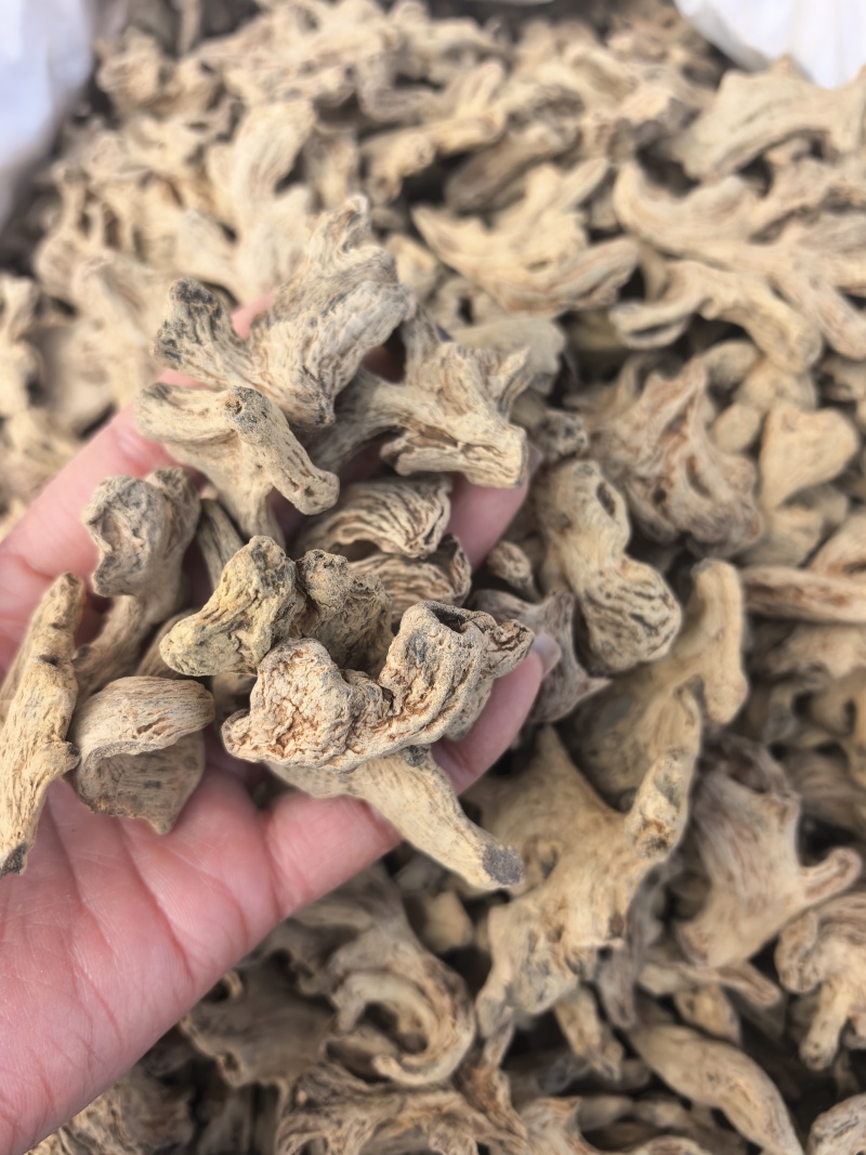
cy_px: 578
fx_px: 801
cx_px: 433
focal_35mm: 24
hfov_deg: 56.8
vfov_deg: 71.6
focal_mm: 6.98
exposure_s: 1/313
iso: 50
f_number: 2
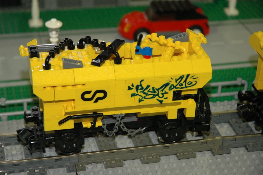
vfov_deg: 13.0
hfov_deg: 19.5
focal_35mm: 105
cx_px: 132
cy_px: 88
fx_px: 766
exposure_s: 1/25
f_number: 5.6
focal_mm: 70
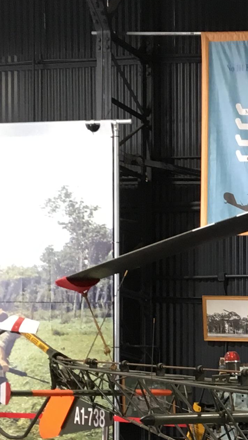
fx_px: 1181
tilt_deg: -1.8
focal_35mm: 101
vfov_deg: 20.7
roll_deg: -1.2
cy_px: 400
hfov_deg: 10.9
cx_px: 509
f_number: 2.2
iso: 100
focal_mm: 4.15
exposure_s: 1/33
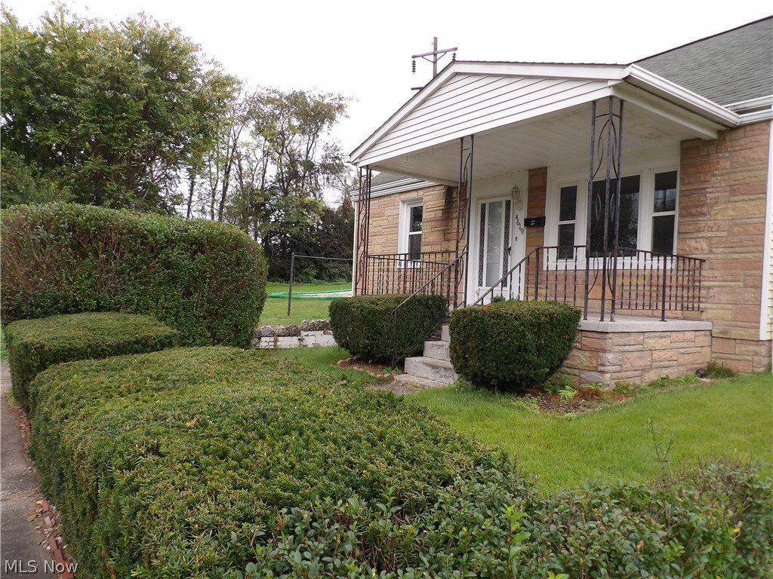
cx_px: 386
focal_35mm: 24
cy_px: 290
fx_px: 536
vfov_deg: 56.8
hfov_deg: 71.6
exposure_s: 1/207
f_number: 3.2
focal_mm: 4.3
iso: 100
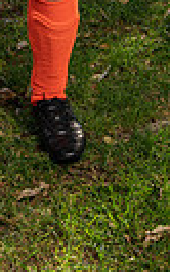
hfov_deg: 11.4
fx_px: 846
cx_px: 35
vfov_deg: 16.2
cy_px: -174
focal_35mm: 114
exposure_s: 1/160
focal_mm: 33
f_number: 5.6
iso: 100
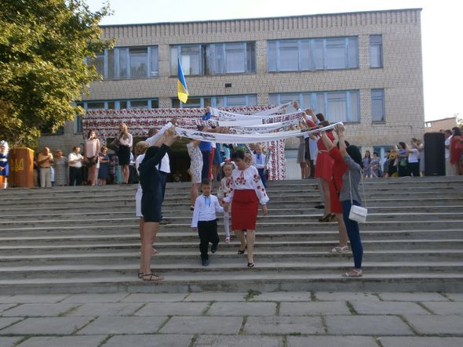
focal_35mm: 39
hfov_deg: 47.8
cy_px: 174
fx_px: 522
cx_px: 232
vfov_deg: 36.8
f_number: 3.4
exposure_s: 1/250
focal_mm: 6.9
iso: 100
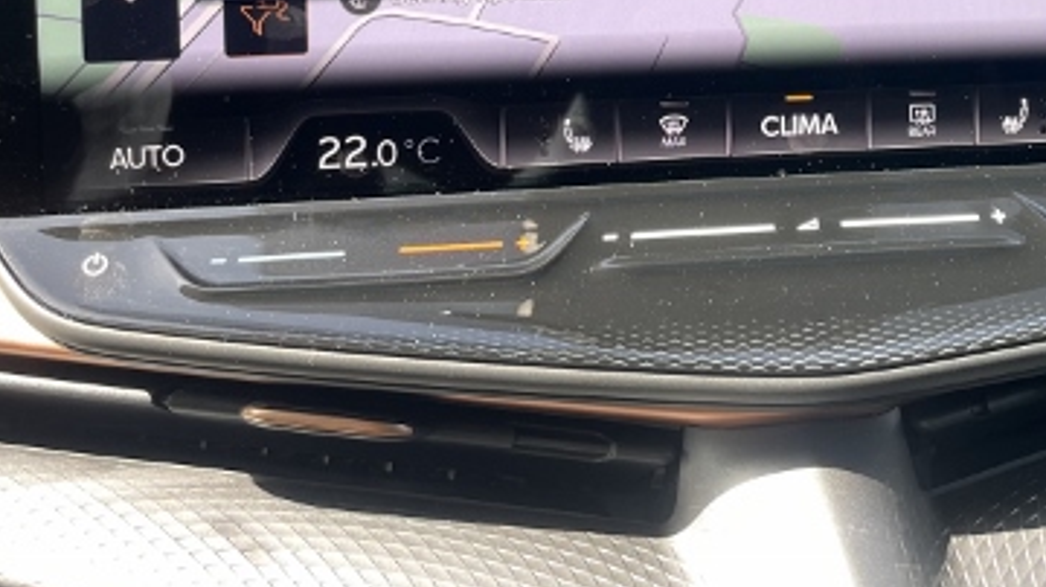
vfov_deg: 21.5
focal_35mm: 52
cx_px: 770
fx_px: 1441
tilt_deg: -5.4
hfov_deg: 39.0
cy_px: -100
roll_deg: -0.3
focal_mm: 4.2
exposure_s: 1/121
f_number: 1.6
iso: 50
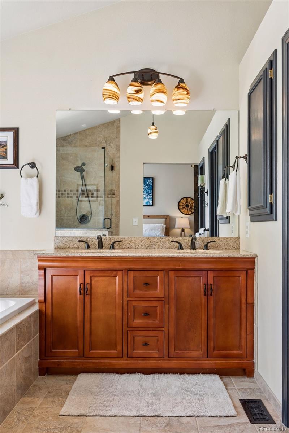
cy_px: 216
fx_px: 385
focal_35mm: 32
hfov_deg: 41.1
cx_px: 144
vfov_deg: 58.7
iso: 400
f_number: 9
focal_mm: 32
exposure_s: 1/15
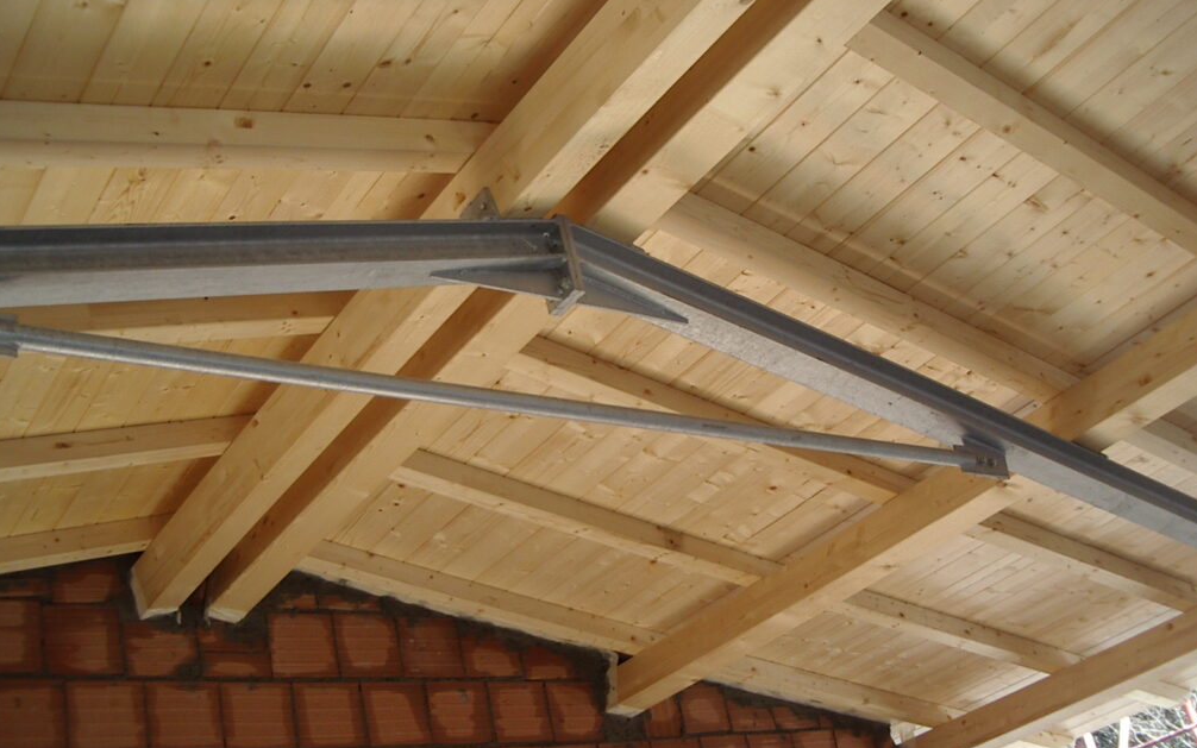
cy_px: 371
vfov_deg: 31.3
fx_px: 1338
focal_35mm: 41
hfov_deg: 48.2
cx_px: 604
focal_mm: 5.8
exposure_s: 1/125
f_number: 2.6
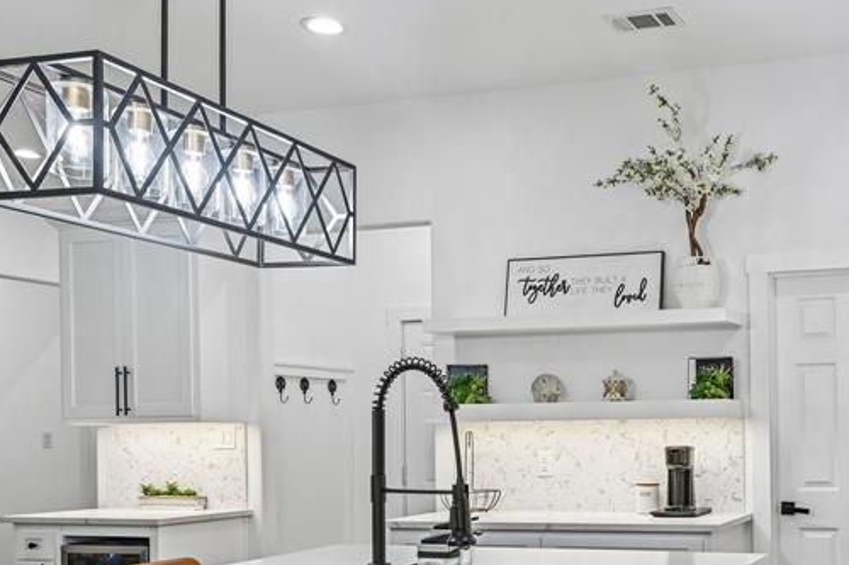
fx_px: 1014
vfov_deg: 30.6
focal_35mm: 43
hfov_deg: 42.8
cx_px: 710
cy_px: 426
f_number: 8
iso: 400
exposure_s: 1/30
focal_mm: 21
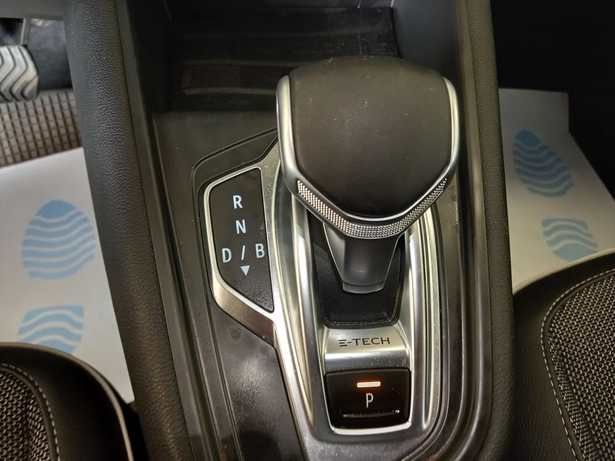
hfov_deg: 69.4
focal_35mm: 25
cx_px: 308
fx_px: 444
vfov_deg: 54.9
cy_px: 230
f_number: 2
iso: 250
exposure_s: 1/24
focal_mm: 4.6
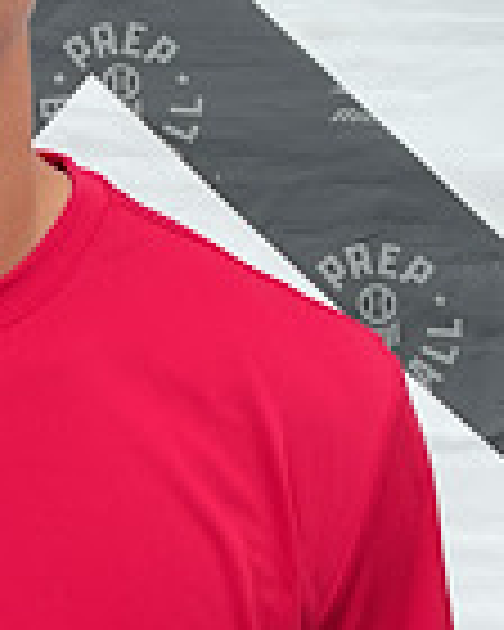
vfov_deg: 23.6
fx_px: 1510
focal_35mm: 81
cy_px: 324
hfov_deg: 17.9
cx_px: -117
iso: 16
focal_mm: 3
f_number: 1.8
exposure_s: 1/606
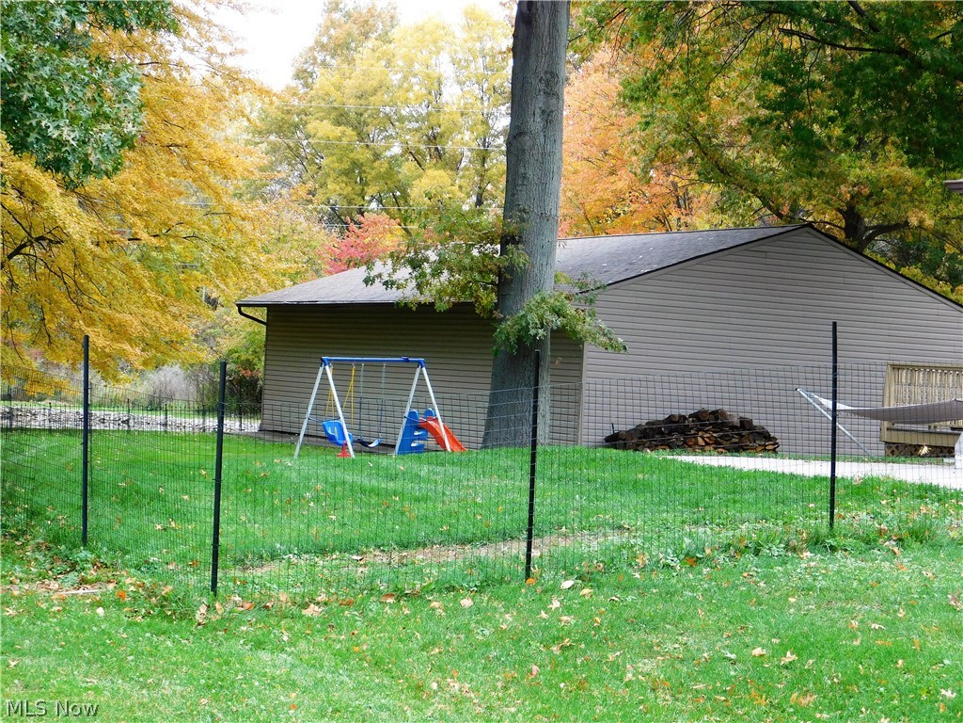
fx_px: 2226
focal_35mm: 80
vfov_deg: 18.4
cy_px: 362
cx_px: 482
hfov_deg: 24.4
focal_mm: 14.2
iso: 140
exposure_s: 1/30
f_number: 4.4
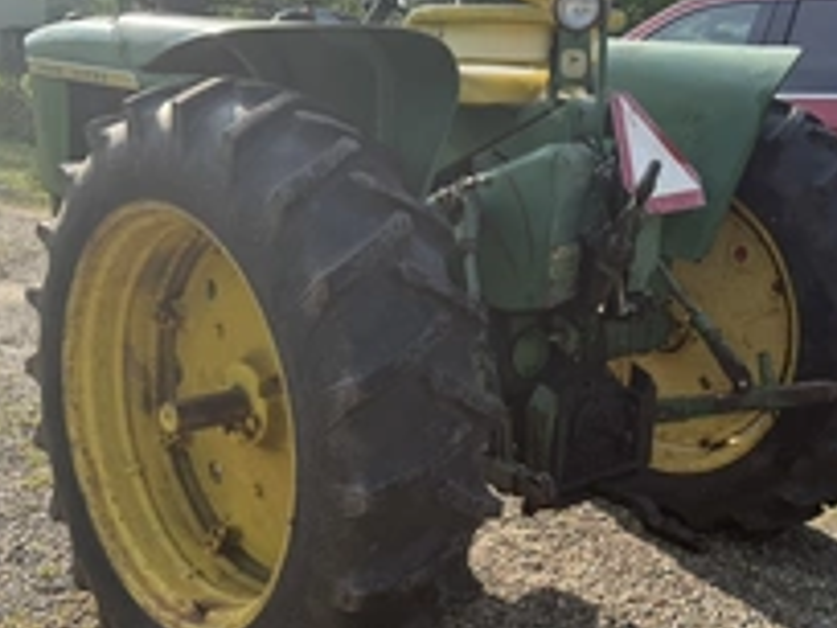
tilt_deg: -11.2
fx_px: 1136
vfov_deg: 30.9
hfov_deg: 40.4
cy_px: 304
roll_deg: -5.0
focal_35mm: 47
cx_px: 402
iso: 100
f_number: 1.78
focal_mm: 6.76
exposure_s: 1/2611
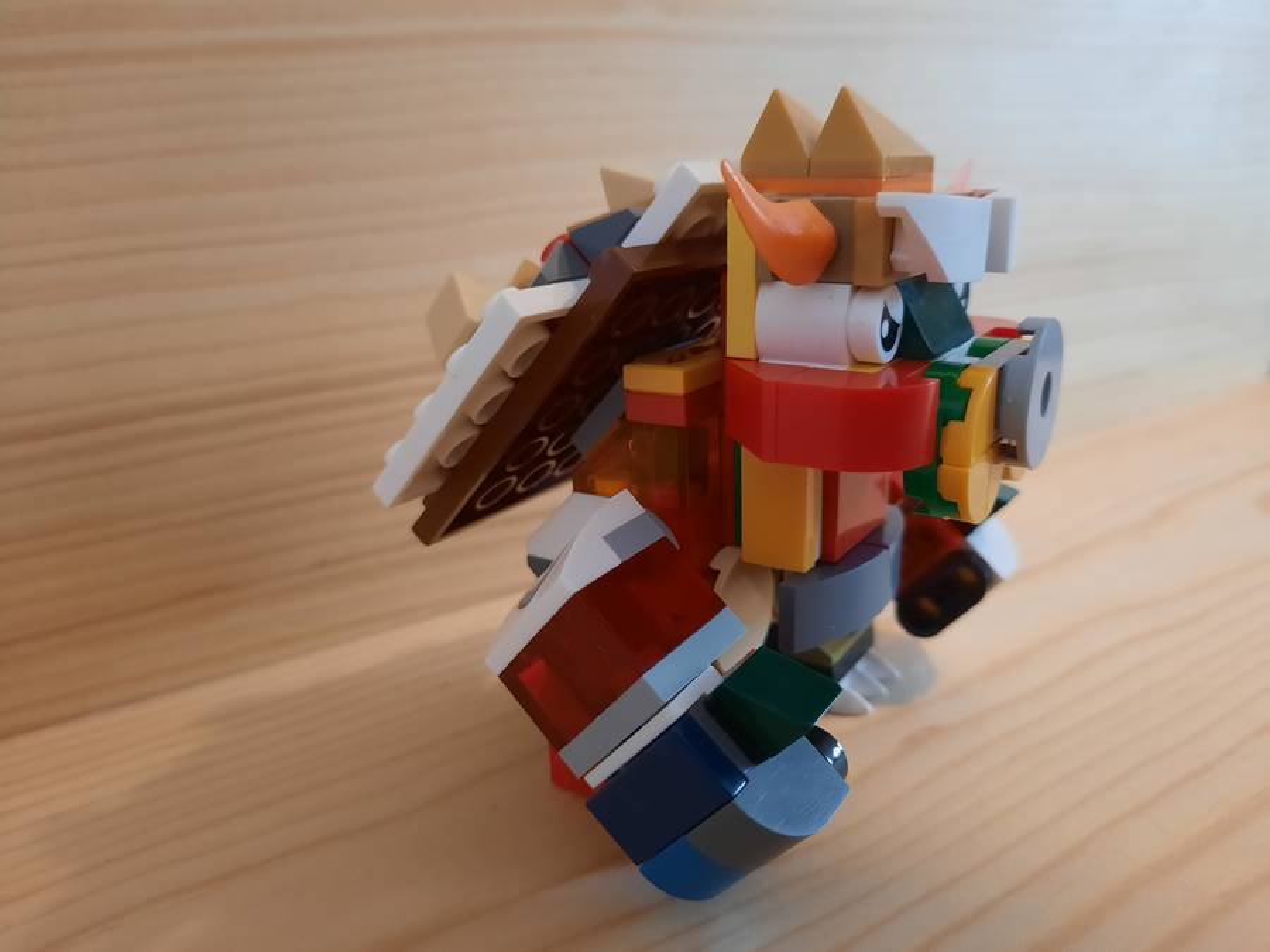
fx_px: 917
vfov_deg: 54.9
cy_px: 476
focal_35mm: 25
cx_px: 635
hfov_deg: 69.4
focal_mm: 4.6
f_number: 2
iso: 320
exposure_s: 1/33
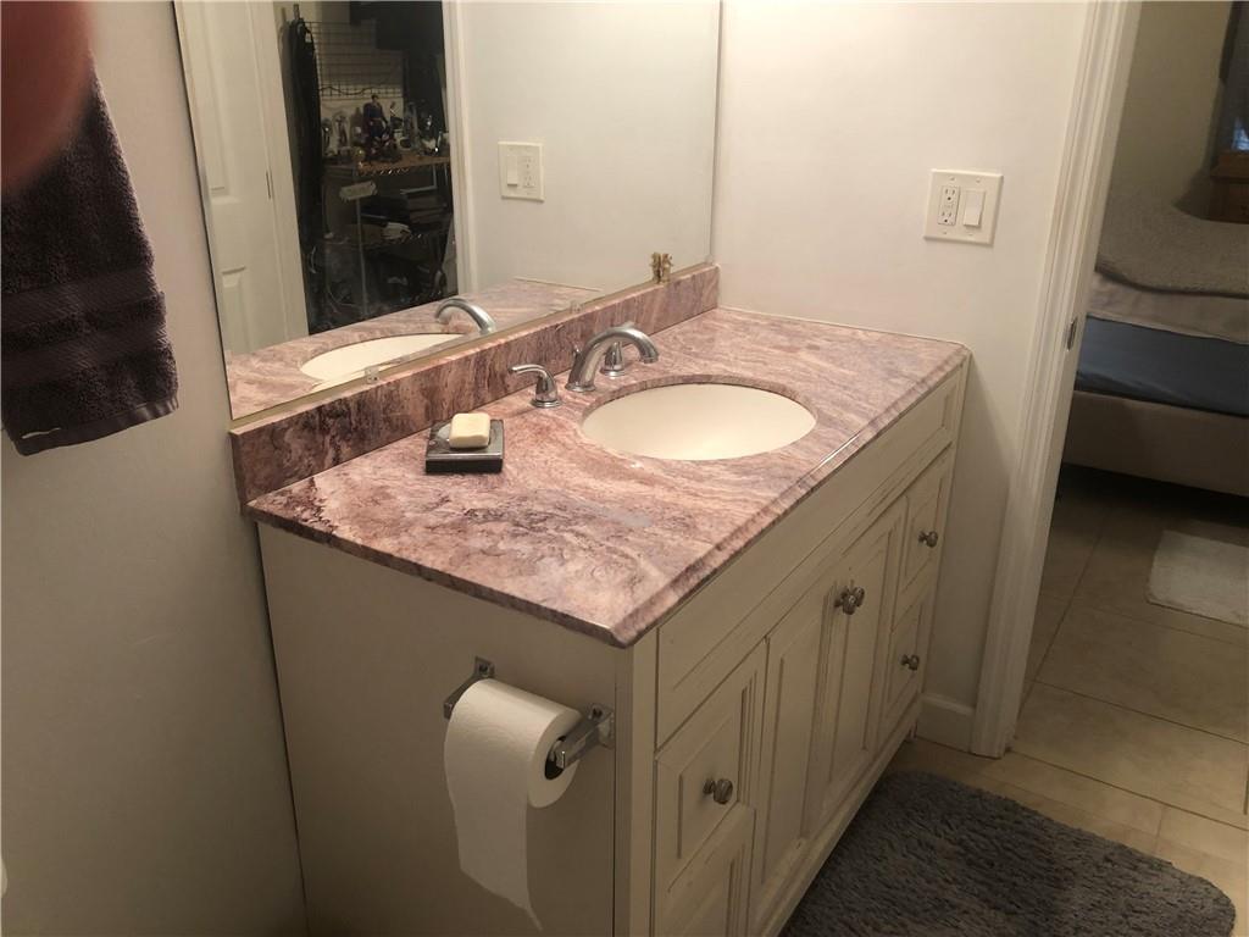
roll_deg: +0.8
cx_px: 624
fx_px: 1010
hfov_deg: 63.4
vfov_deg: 49.7
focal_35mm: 28
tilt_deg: -21.4
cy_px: 468
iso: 40
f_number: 1.8
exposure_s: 1/17
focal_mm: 3.99
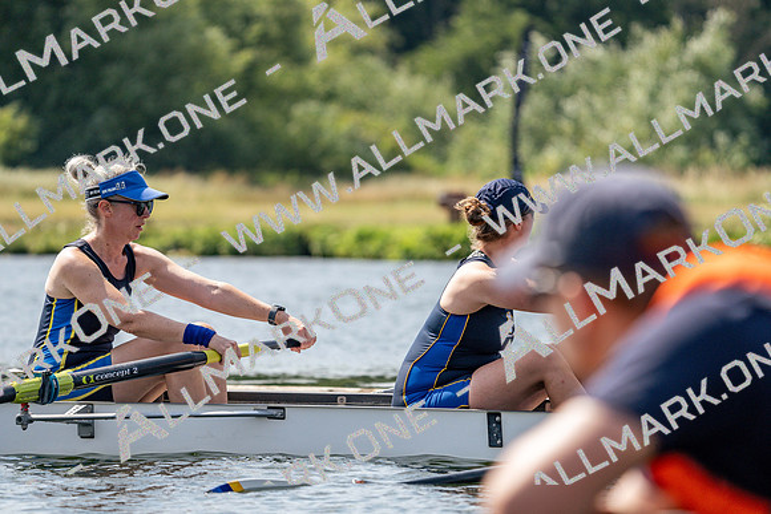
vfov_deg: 4.5
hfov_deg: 6.7
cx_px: 386
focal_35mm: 306
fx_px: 6555
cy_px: 257
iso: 320
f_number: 6.3
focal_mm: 306
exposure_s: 1/1600
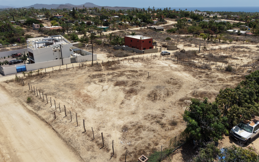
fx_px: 184
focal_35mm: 26
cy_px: 64
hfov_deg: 70.4
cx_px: 131
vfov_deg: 47.3
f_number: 1.8
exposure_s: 1/6400
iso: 150
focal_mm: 8.67
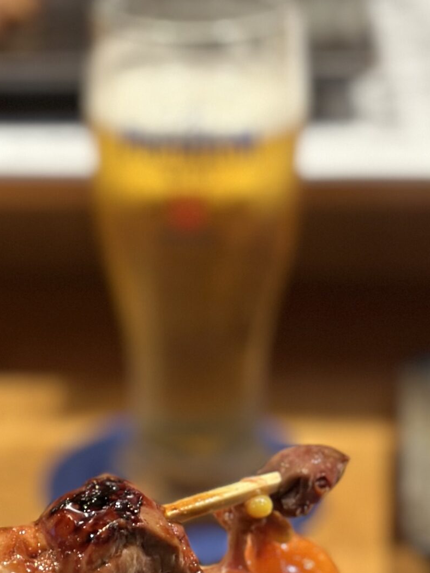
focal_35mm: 117
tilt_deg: -24.9
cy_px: 293
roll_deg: +1.1
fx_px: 1937
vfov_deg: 16.8
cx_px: 76
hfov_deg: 12.6
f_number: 1.78
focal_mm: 6.86
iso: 250
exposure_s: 1/50
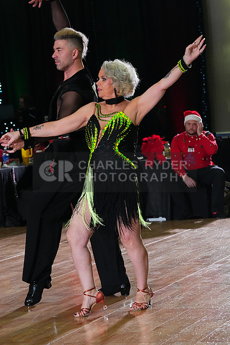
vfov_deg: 16.3
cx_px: 115
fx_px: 1207
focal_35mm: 126
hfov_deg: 10.9
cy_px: 172
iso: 8000
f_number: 6.3
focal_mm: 126
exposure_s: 1/400
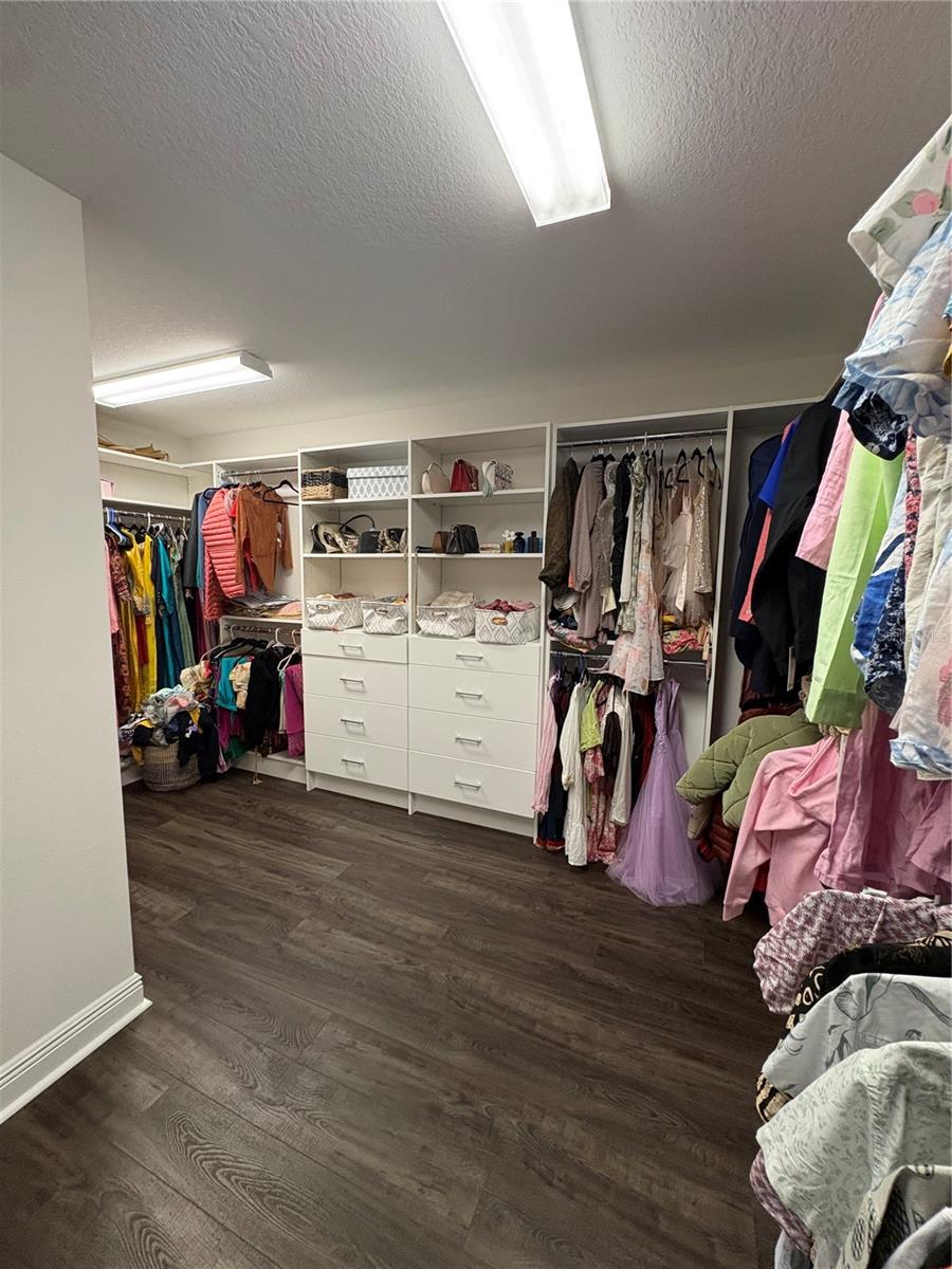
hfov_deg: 85.7
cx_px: 476
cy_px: 634
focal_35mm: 14
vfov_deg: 102.1
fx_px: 513
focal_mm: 2.22
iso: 250
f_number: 2.2
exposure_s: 1/60
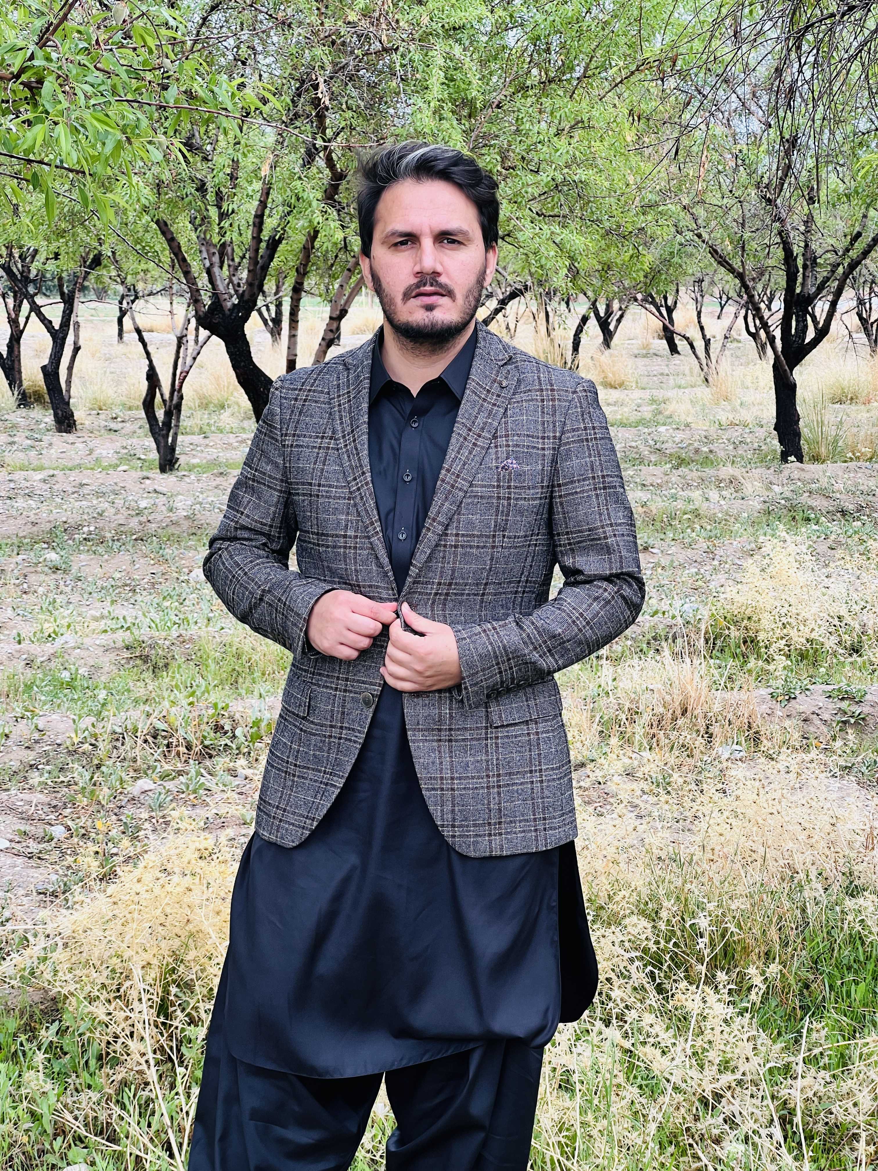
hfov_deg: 19.1
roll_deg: -1.1
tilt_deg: -7.1
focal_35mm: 77
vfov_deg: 25.3
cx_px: 439
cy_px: 586
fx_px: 2604
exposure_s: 1/99
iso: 32
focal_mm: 9
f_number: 2.8
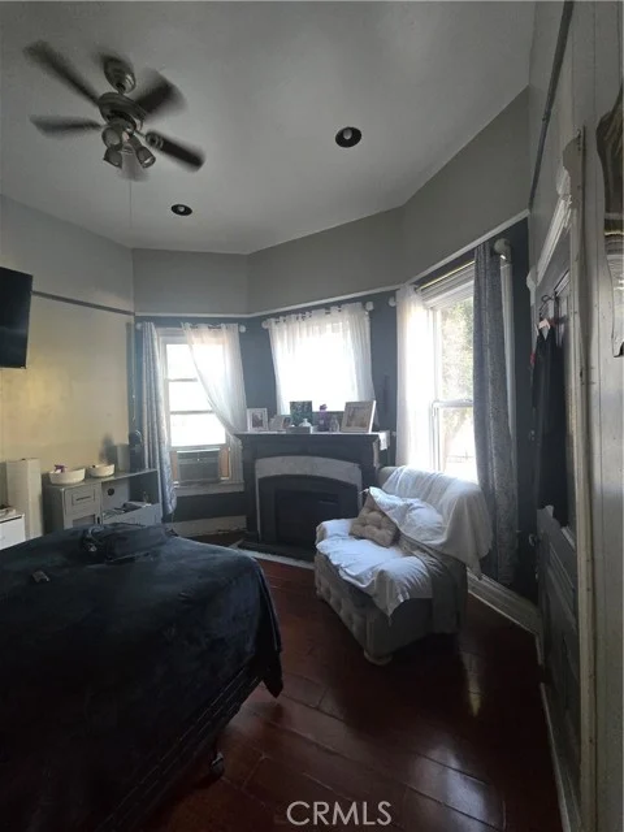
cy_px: 416
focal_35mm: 13
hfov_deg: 89.9
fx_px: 312
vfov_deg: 106.2
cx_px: 312
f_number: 2.2
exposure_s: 1/60
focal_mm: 2.2
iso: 500
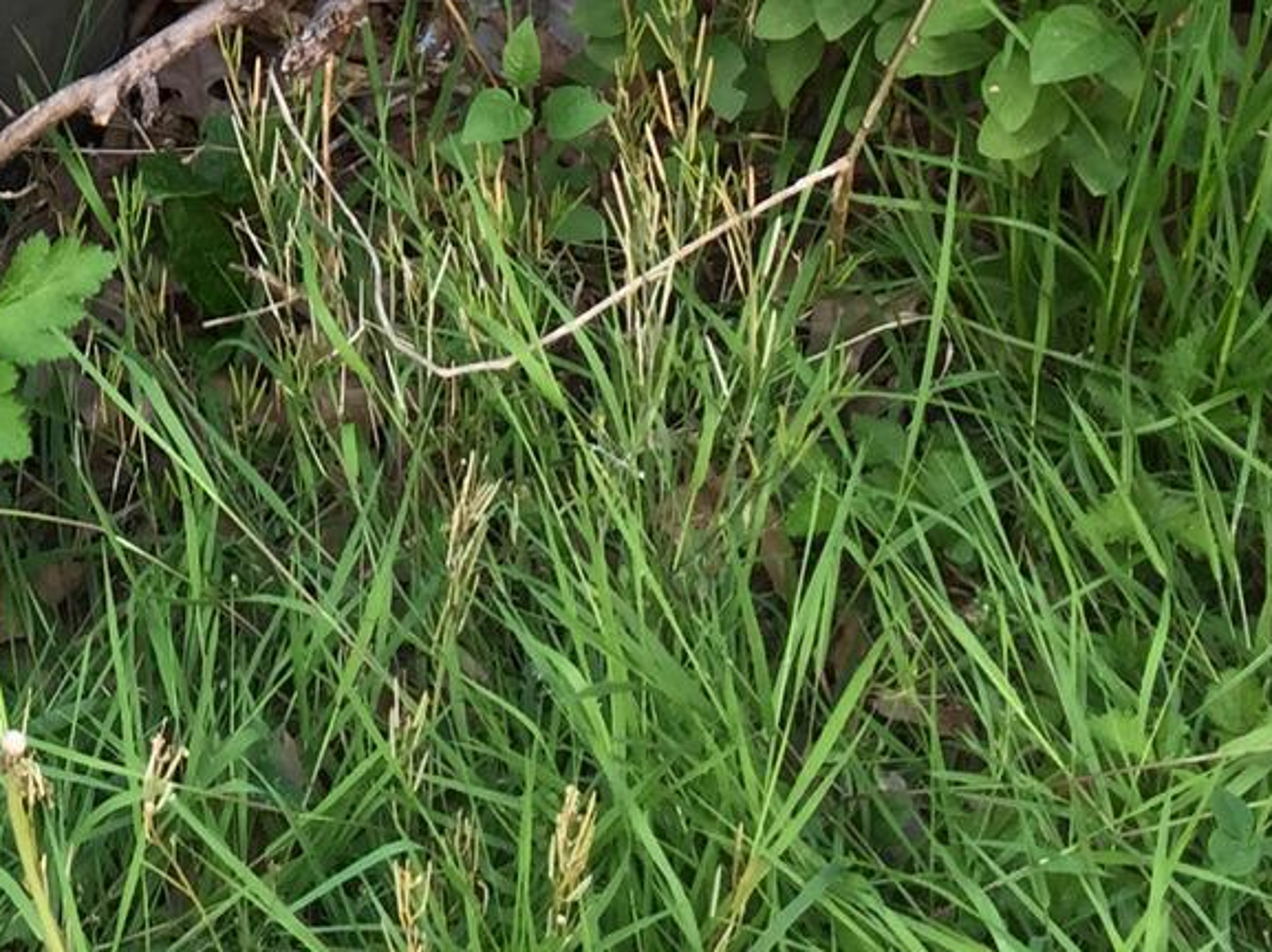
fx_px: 3782
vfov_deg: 13.2
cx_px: -236
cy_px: -670
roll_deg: -4.4
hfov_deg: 18.2
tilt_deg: -27.7
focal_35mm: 103
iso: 32
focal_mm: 4.15
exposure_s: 1/120
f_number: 2.2
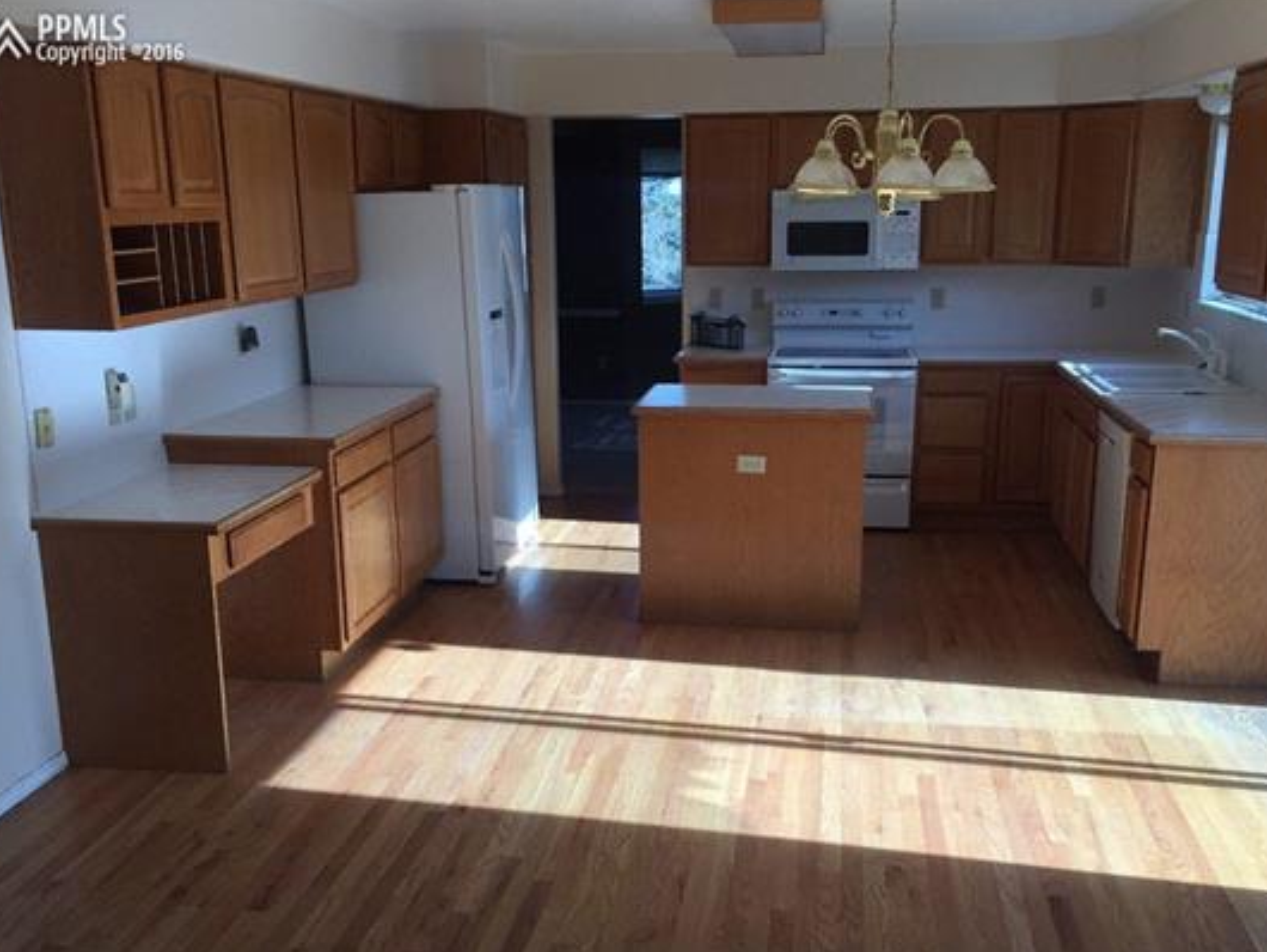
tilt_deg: -15.6
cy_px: 560
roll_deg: -0.2
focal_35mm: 35
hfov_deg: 52.6
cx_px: 653
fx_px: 1282
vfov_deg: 40.6
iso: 32
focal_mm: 4.15
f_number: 2.2
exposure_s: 1/416
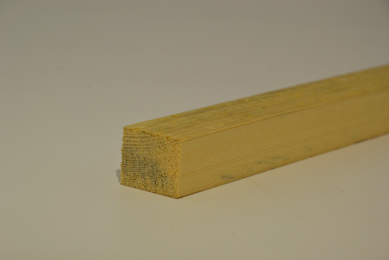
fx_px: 1588
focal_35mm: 147
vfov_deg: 9.3
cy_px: 130
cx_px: 194
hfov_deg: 14.0
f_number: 8
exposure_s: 1/125
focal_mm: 98
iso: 320
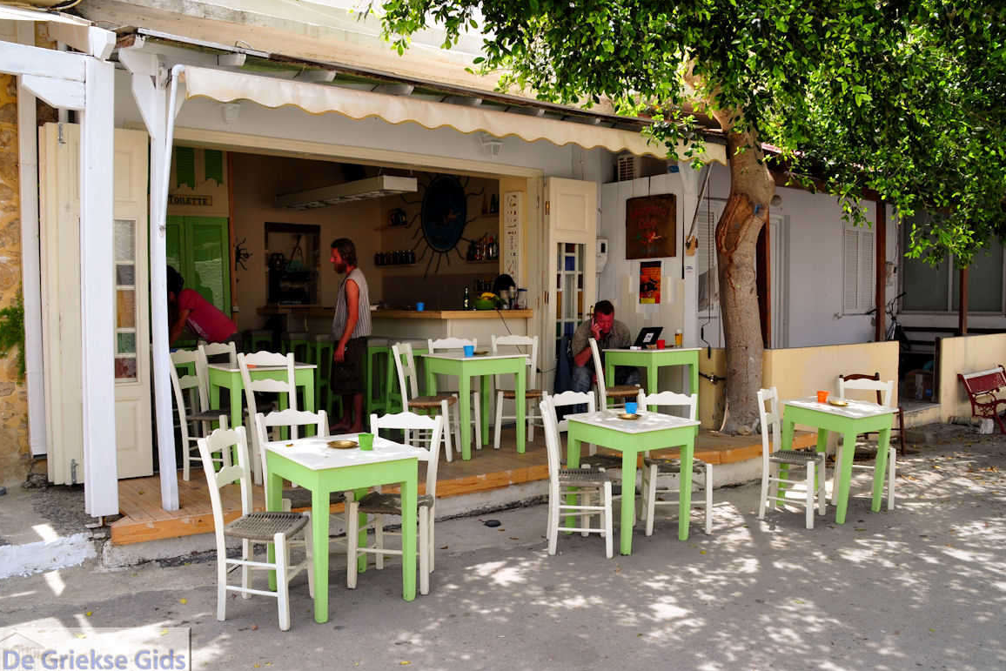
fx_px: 782
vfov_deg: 46.4
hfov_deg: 65.5
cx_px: 505
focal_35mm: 28
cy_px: 339
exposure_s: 1/100
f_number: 11
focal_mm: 18
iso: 200
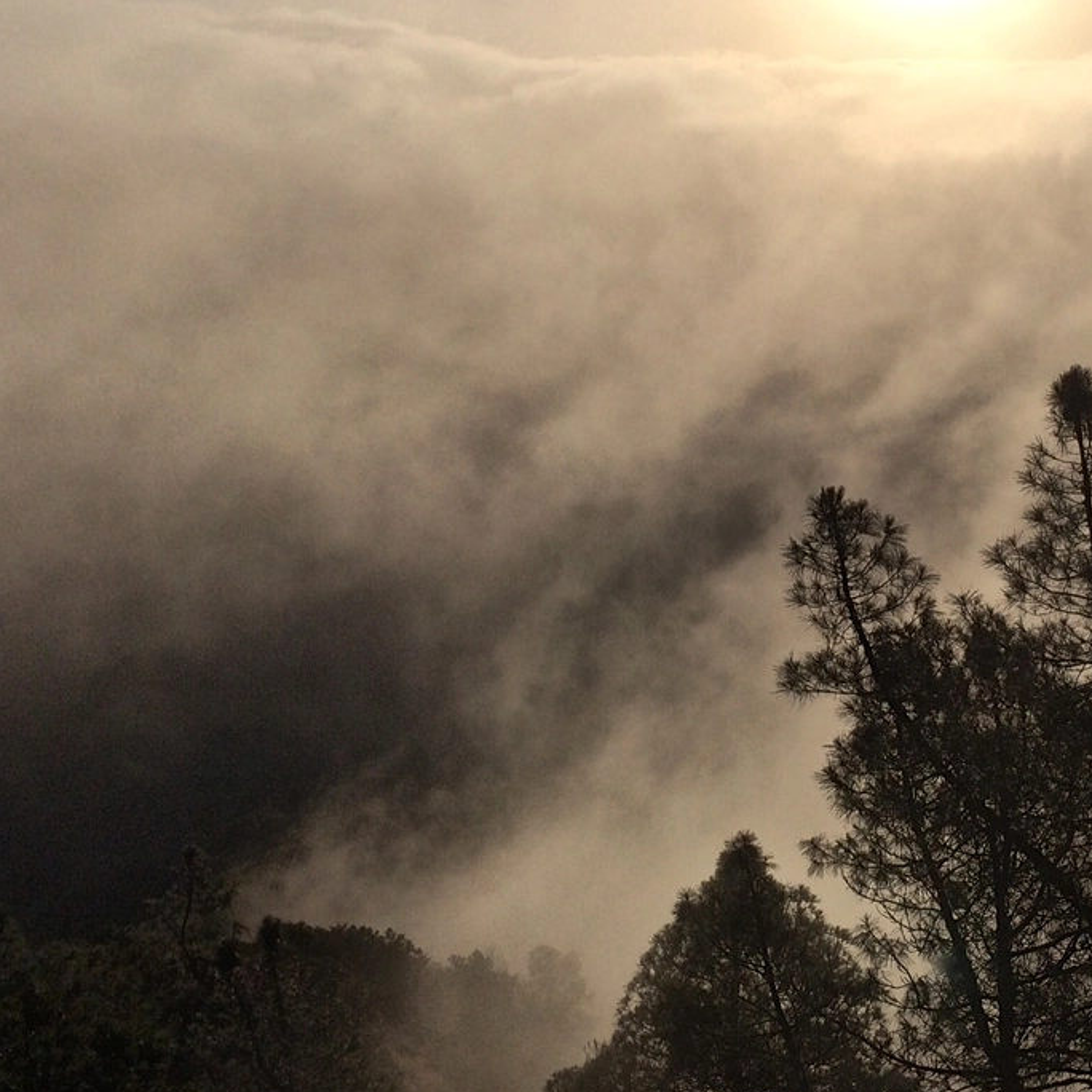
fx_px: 1927
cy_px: 415
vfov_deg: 31.5
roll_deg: +1.3
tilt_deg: -9.8
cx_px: 904
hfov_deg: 30.7
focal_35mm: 54
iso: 40
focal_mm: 4.15
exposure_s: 1/10309
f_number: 2.2
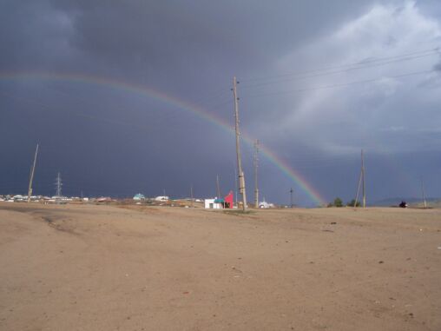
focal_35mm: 34
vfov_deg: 41.8
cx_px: 220
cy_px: 166
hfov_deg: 54.0
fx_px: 433
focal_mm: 5.6
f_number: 5.1
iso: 80
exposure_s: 1/792
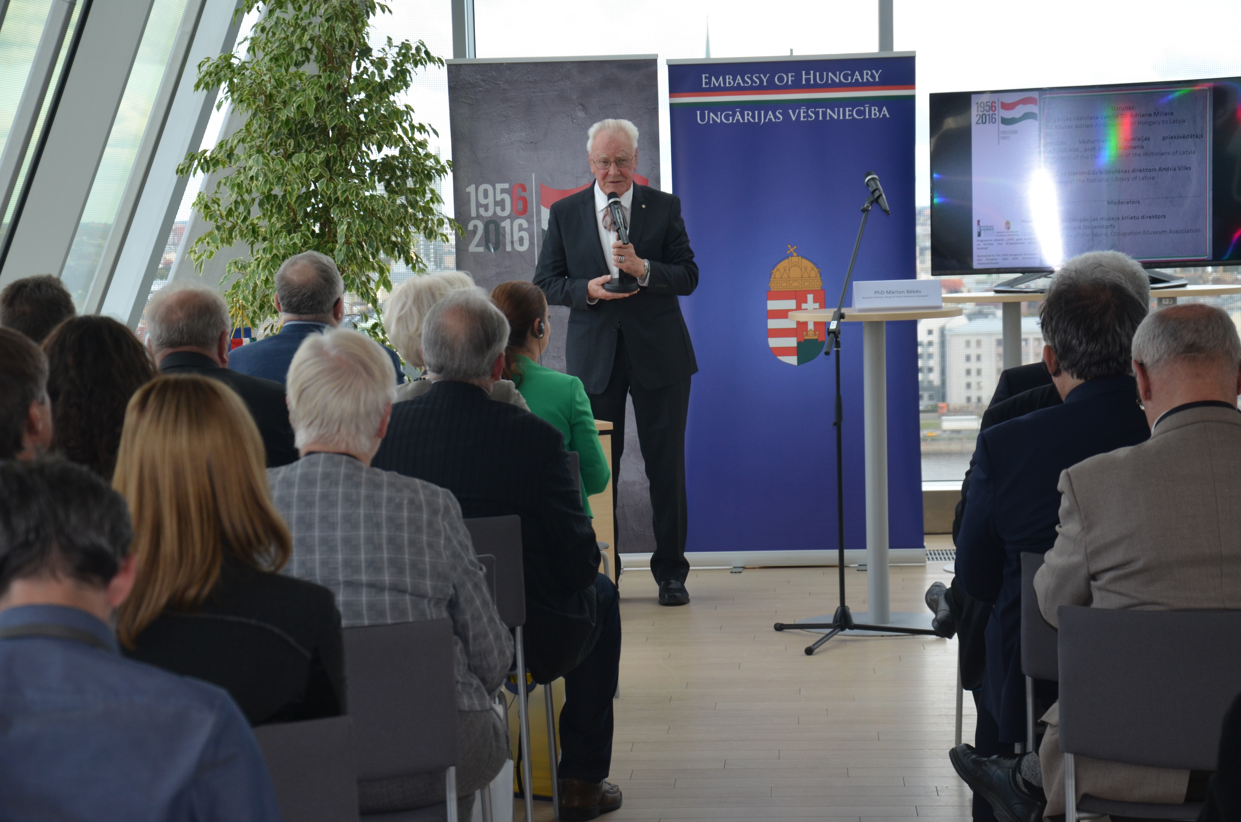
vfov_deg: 15.6
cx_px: 620
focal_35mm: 87
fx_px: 2993
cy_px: 411
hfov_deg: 23.4
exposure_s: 1/125
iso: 400
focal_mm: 58
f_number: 5
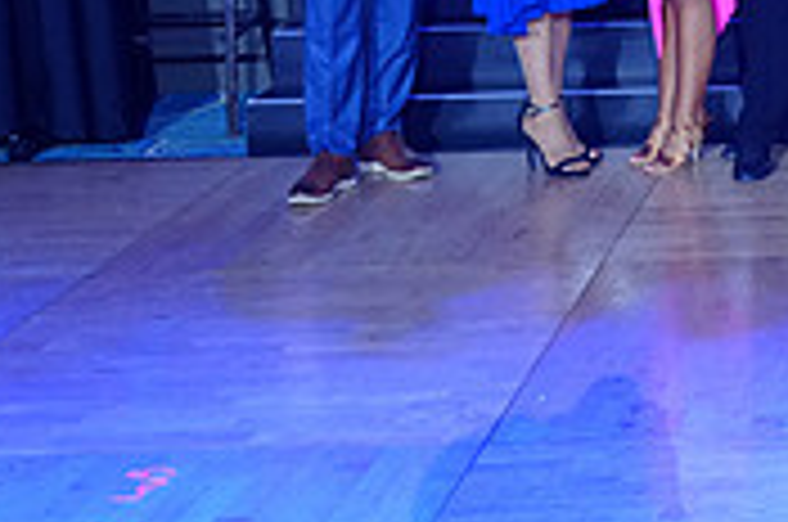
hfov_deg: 18.0
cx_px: 1135
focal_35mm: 103
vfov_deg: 12.7
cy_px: -223
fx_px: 2250
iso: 2000
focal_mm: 31
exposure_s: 1/320
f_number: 4
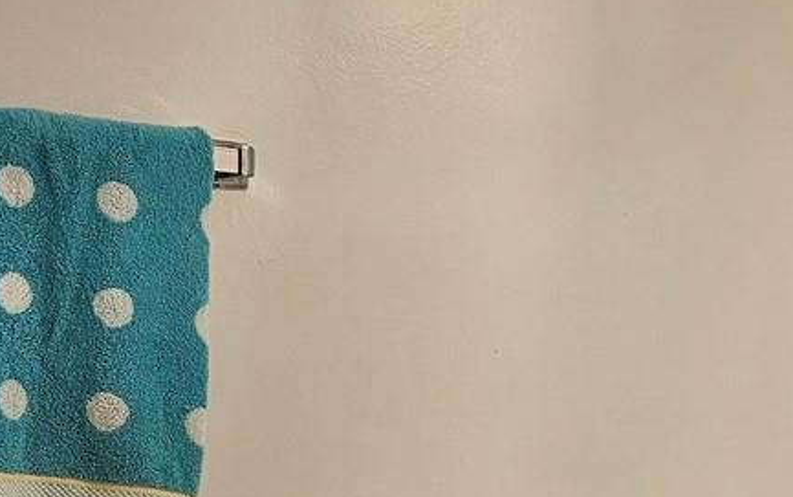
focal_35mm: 90
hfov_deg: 22.4
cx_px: 723
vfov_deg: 14.0
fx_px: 1946
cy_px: 638
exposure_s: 1/120
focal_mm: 6.3
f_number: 1.7
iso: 200
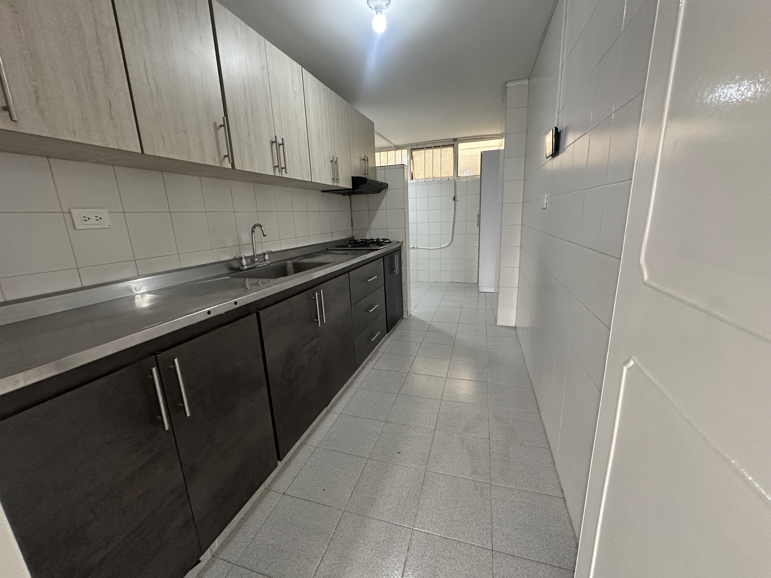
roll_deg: -1.1
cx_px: 386
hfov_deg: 102.1
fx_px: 312
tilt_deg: -13.7
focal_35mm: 14
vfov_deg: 85.7
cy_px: 289
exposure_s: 1/73
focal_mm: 2.22
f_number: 2.2
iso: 320
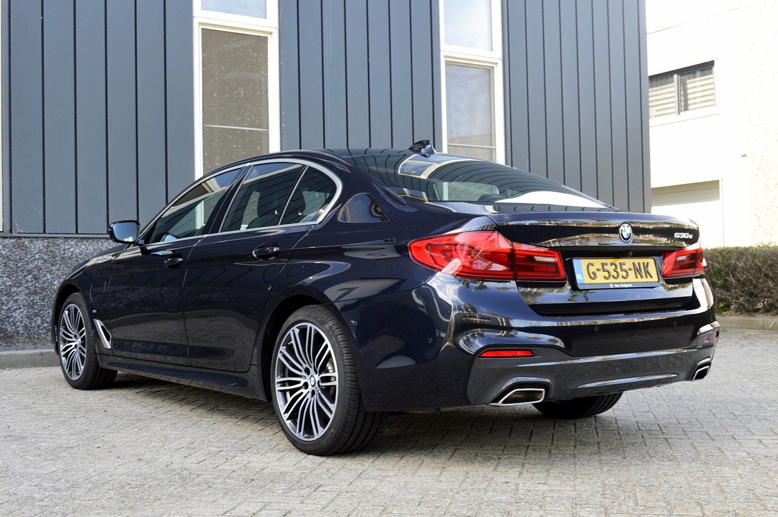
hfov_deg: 43.6
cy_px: 258
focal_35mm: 45
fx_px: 972
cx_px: 389
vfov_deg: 29.8
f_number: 8
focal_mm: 30
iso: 400
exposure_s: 1/80
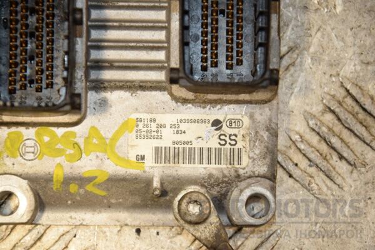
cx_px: 188
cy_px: 125
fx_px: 1640
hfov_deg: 13.0
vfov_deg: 8.7
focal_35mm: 158
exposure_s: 1/200
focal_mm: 105
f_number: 7.1
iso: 800
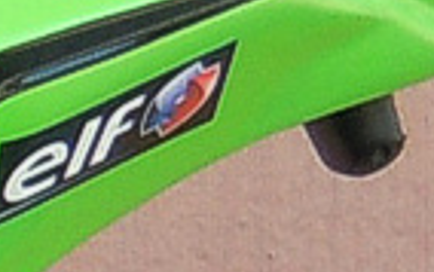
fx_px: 1989
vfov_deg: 7.8
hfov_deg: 11.9
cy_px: 332
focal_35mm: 168
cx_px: -235
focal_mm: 8.1
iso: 100
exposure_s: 1/80
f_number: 3.8
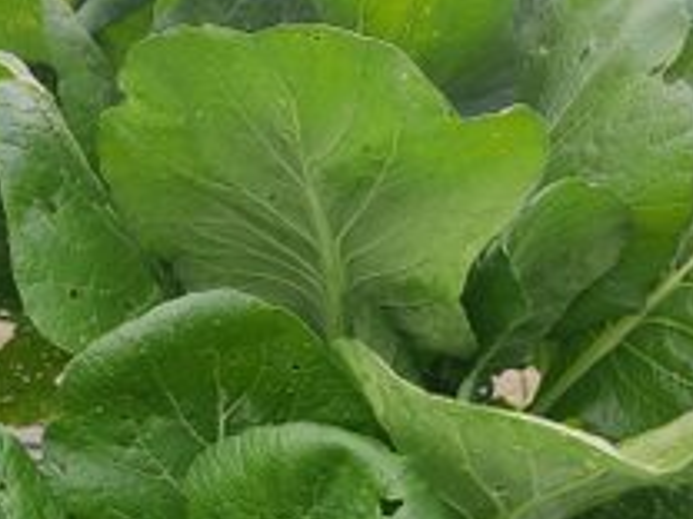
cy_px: 489
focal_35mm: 60
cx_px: 87
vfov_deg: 23.6
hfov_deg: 30.9
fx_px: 1201
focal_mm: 4.74
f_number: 1.79
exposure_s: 1/186
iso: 100
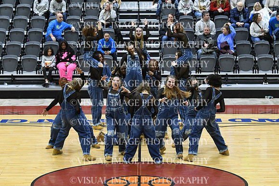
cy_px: 93
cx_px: 140
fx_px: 1000
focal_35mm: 129
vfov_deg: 10.6
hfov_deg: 15.9
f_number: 4
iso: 4000
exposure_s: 1/250
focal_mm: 86
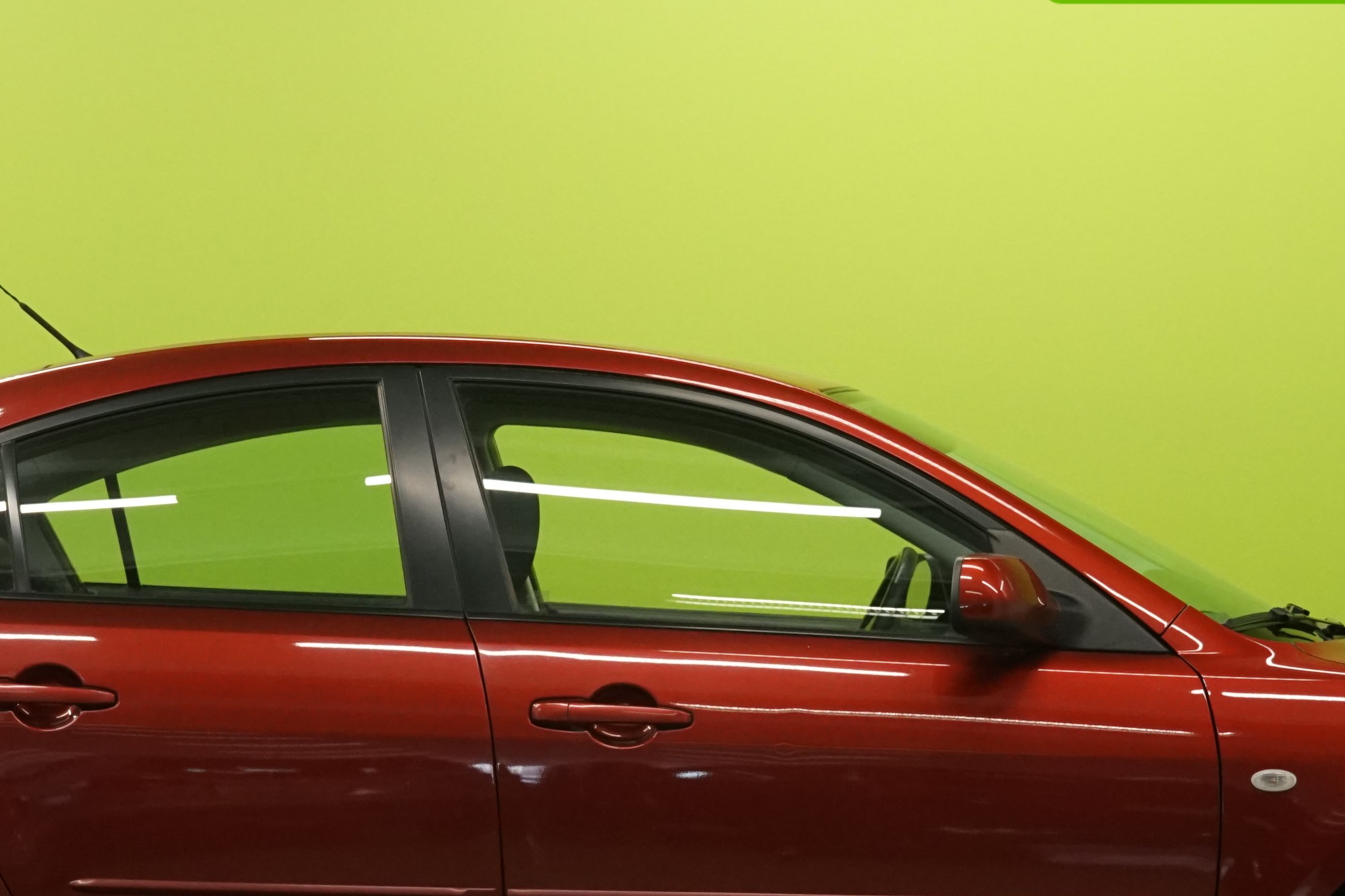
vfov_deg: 12.3
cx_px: 672
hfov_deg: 18.4
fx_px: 4147
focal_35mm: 111
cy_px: 634
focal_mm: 51
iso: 2000
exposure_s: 1/25
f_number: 9
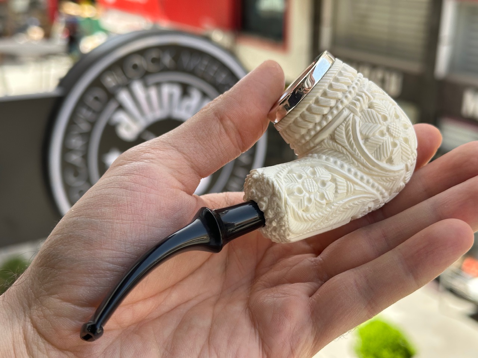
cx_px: 239
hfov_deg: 39.7
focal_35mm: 48
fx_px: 663
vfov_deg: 30.3
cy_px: 179
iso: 64
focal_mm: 6.86
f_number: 1.78
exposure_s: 1/619
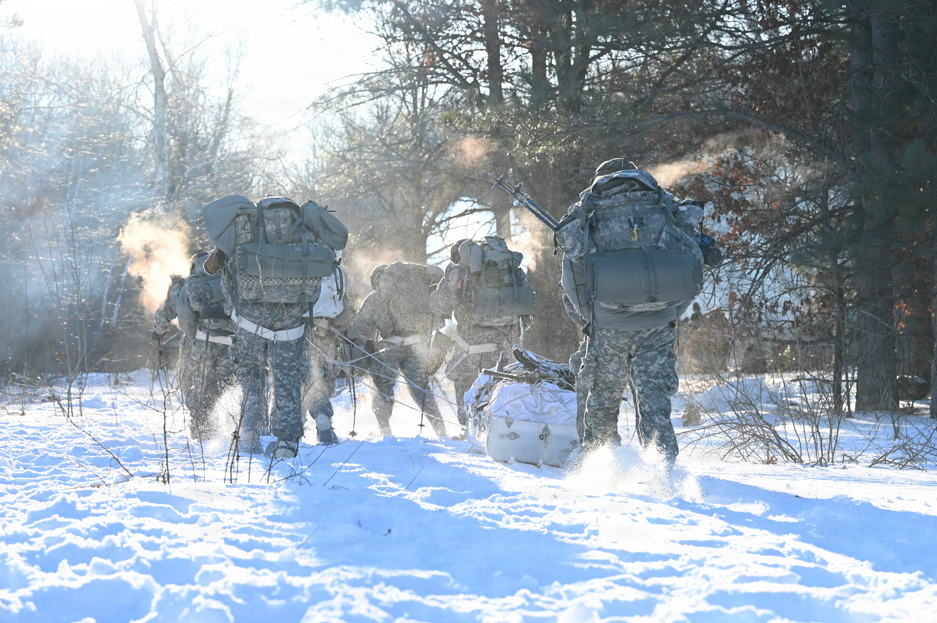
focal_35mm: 102
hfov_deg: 20.0
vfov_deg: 13.4
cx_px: 468
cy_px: 312
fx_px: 2653
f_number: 5.6
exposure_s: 1/1000
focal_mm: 102
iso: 640
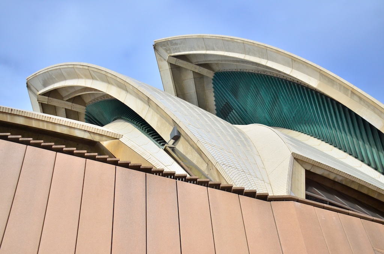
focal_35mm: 42
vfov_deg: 31.7
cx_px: 192
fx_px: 447
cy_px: 127
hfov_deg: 46.5
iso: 900
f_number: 4
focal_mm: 28
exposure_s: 1/8000
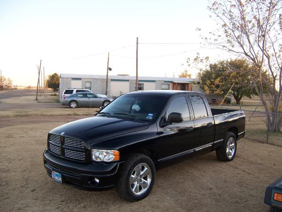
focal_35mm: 33
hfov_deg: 55.4
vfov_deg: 42.9
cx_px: 141
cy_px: 106
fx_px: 269
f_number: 2.8
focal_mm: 5.5
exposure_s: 1/60
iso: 80
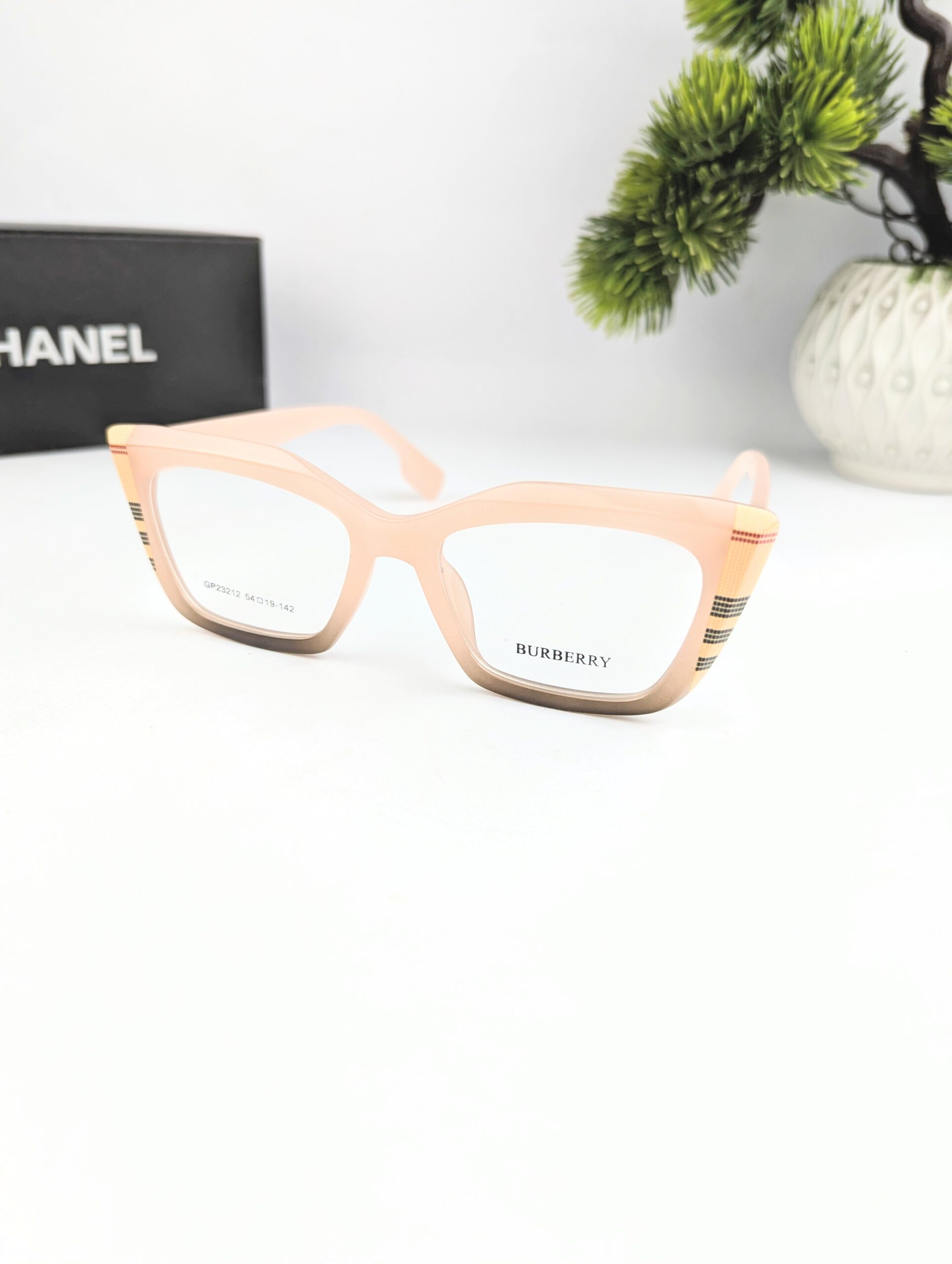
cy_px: 632
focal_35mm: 24
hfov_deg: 56.9
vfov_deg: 71.5
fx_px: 878
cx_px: 476
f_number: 1.85
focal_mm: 6.81
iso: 42
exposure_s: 1/286
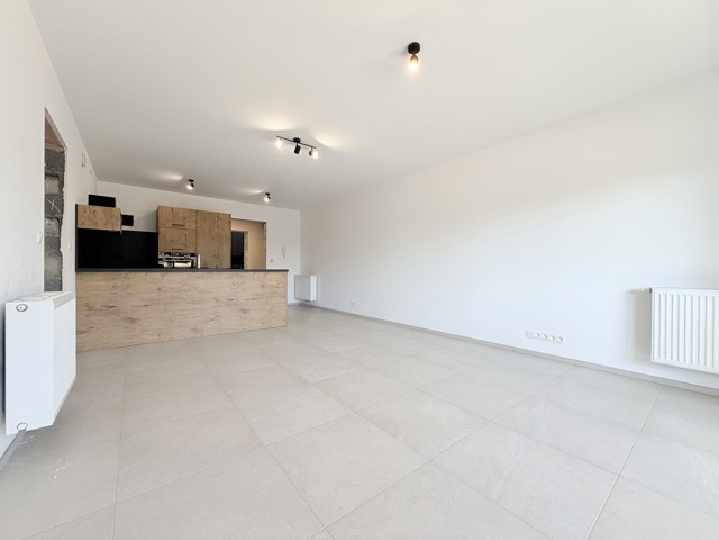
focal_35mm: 14
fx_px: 291
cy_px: 270
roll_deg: -0.6
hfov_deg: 102.1
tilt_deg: -0.7
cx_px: 360
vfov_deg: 85.7
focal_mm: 2.22
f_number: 2.2
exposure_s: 1/121
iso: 100
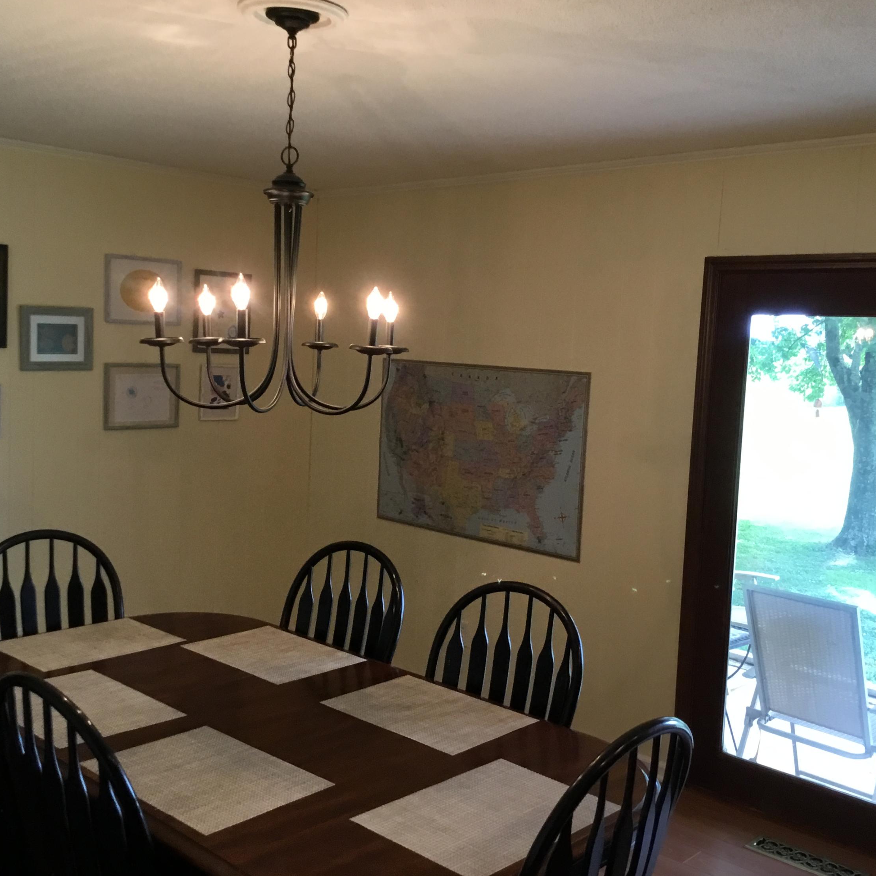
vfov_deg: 44.9
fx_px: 1059
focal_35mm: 37
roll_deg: -1.6
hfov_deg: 44.9
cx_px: 437
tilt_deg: -2.4
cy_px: 433
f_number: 2.4
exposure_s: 1/30
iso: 40
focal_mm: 3.3
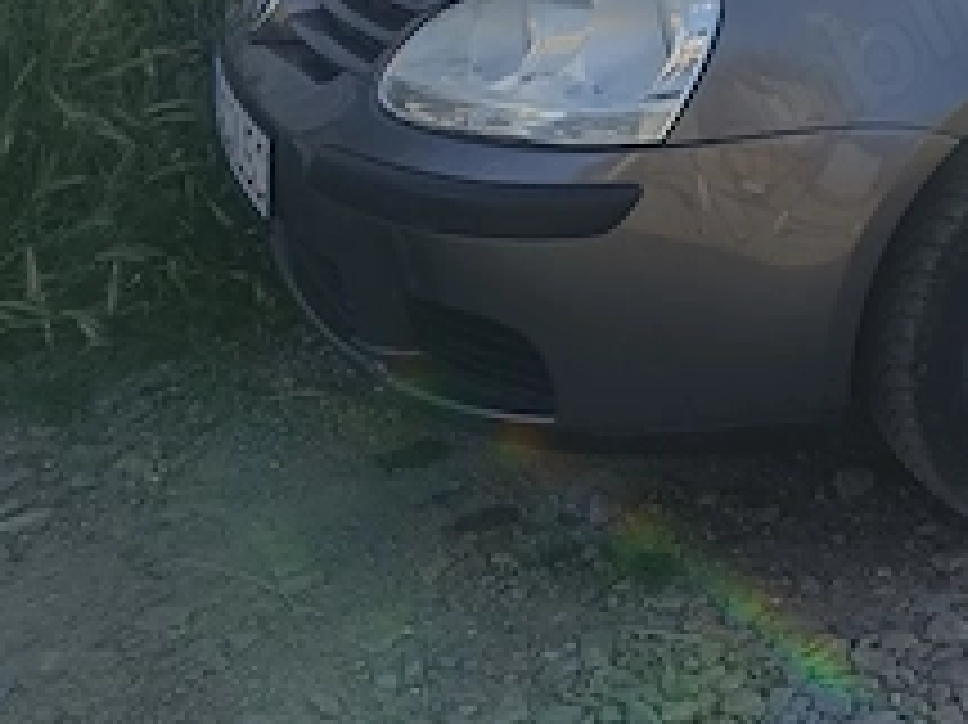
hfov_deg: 24.8
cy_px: 40
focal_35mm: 67
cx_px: 1292
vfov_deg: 21.3
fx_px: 1873
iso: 51
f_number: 1.88
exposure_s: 1/707
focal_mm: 5.59
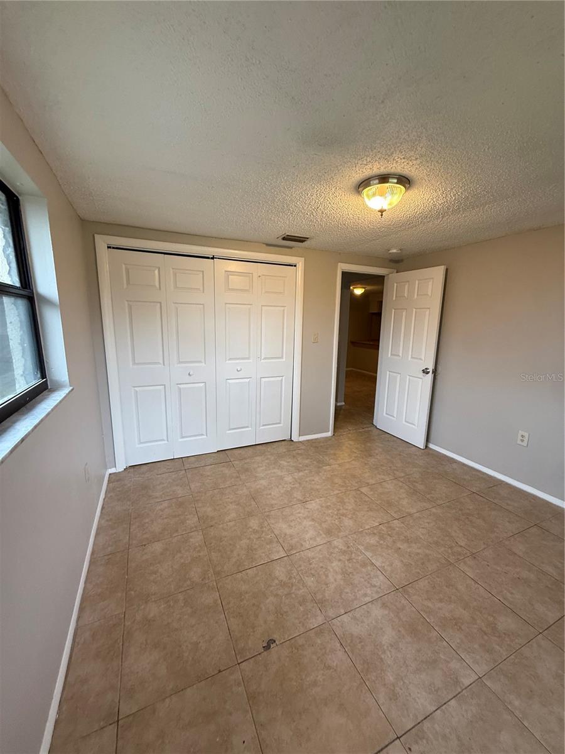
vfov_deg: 102.1
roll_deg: -1.6
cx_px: 282
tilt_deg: -5.7
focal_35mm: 14
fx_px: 305
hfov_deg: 85.7
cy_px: 377
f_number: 2.2
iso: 250
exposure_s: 1/60
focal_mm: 2.22
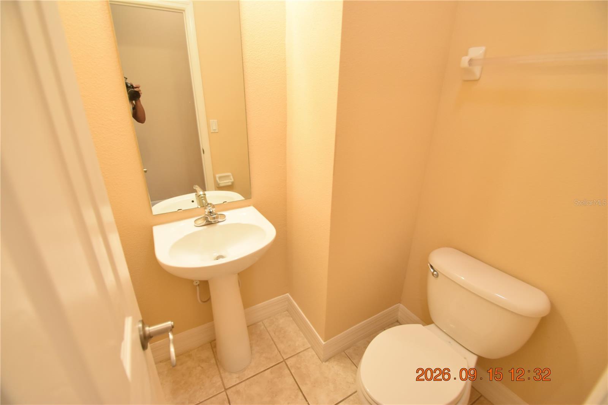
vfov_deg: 77.3
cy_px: 202
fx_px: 253
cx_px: 304
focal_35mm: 15
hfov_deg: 100.4
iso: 800
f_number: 3.5
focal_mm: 10
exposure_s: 1/60
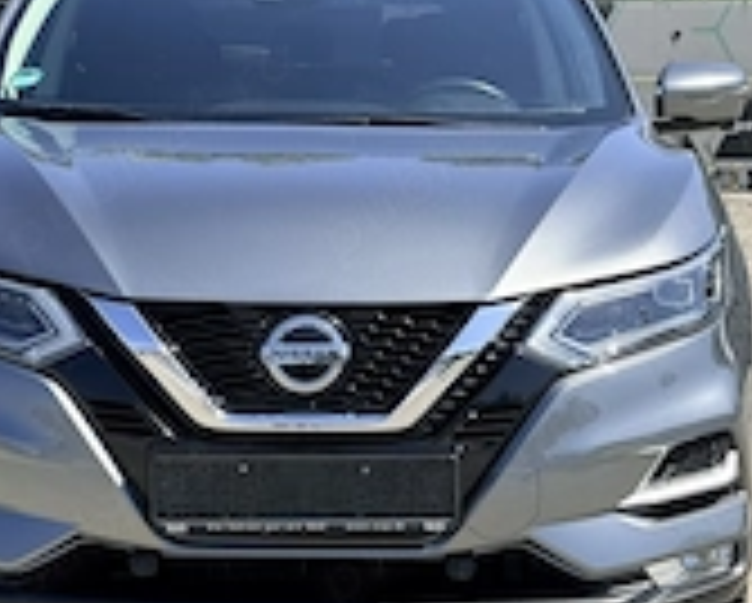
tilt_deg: -5.6
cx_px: 306
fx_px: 2496
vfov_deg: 13.8
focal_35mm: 112
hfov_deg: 17.1
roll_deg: +0.6
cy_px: 225
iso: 64
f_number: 1.78
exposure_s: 1/2494
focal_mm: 6.76
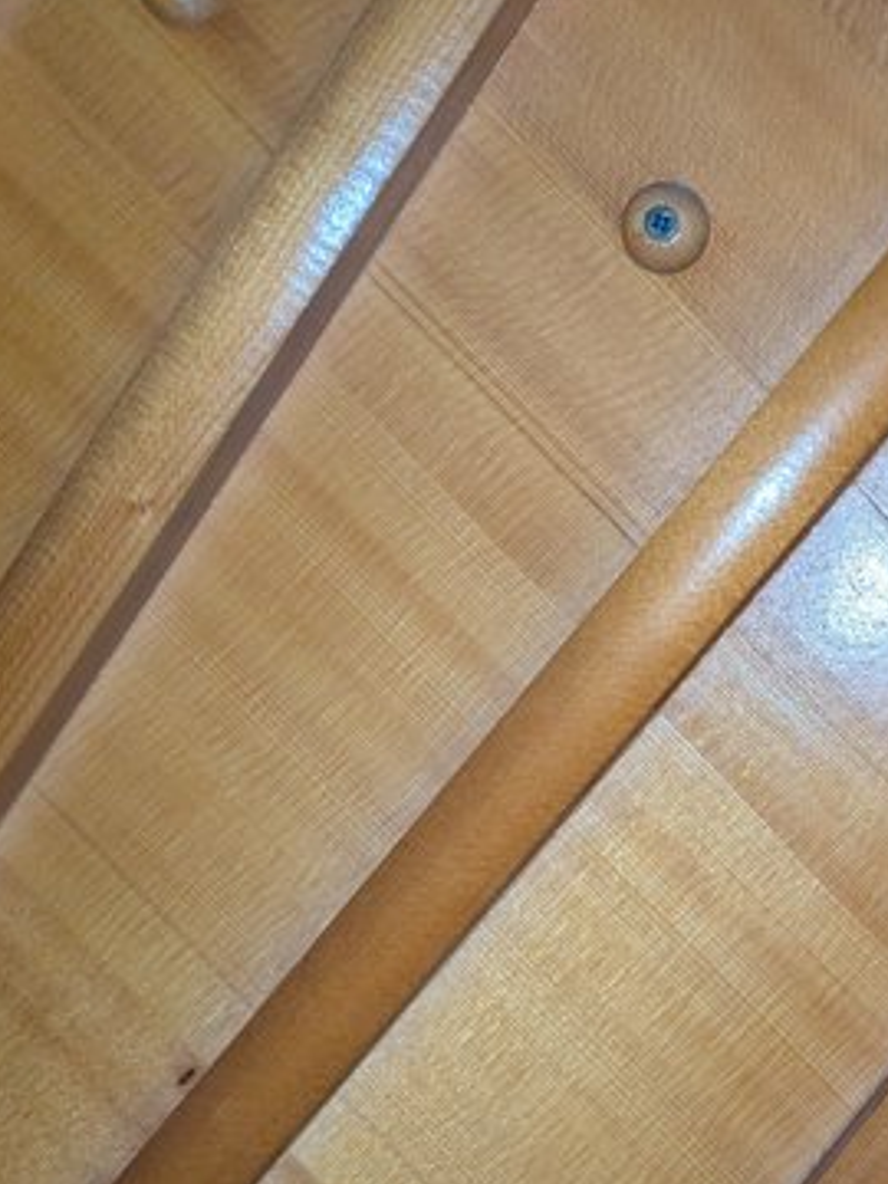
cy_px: 724
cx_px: 870
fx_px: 1710
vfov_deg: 38.0
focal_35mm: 50
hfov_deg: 27.6
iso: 239
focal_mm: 5.43
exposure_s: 1/120
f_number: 1.89
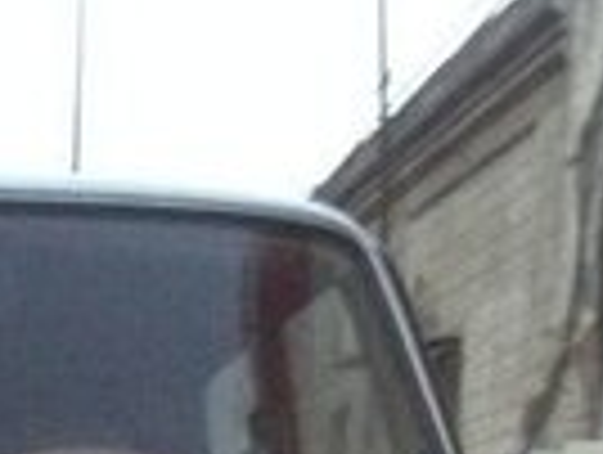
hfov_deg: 11.8
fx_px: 2827
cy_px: 1023
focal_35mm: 162
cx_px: -216
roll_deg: -1.9
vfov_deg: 8.5
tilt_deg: -5.2
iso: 320
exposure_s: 1/17
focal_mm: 4.12
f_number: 2.4
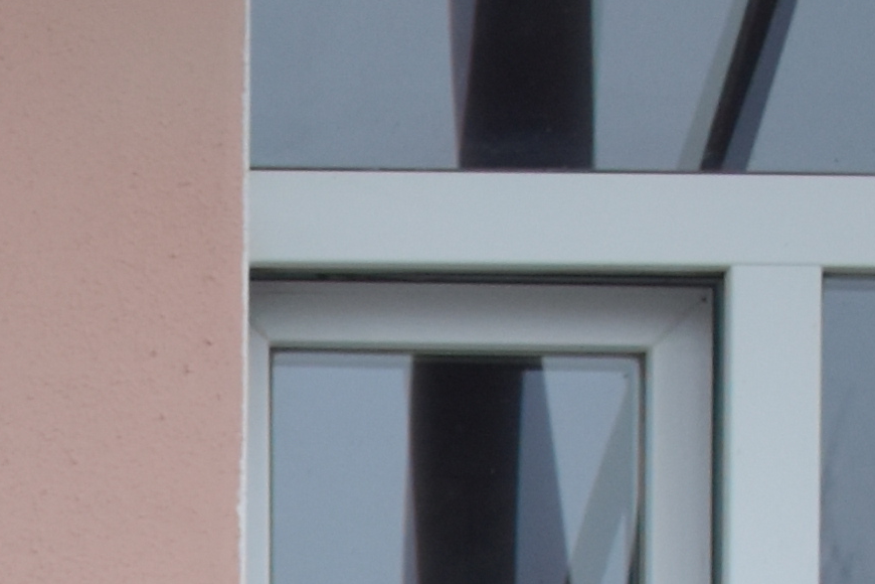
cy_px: 1988
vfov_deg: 4.6
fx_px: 6792
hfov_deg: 7.1
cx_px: -979
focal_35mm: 279
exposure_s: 1/250
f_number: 4
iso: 640
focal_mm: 27
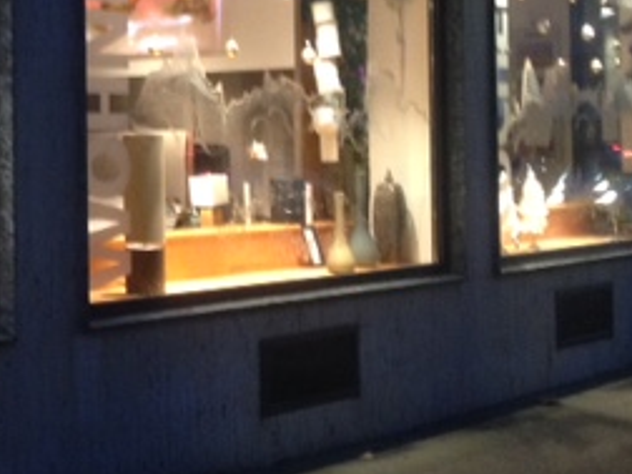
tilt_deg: +2.1
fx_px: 1625
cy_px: 100
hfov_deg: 20.9
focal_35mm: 89
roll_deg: +1.5
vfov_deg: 16.5
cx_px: -78
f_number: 2.4
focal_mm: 4.28
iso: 200
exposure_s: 1/20
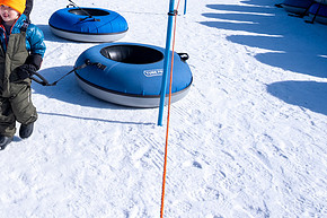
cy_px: 11
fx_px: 436
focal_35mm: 48
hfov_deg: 37.8
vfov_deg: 26.8
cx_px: 20
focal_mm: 16
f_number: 7.1
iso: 320
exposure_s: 1/1000
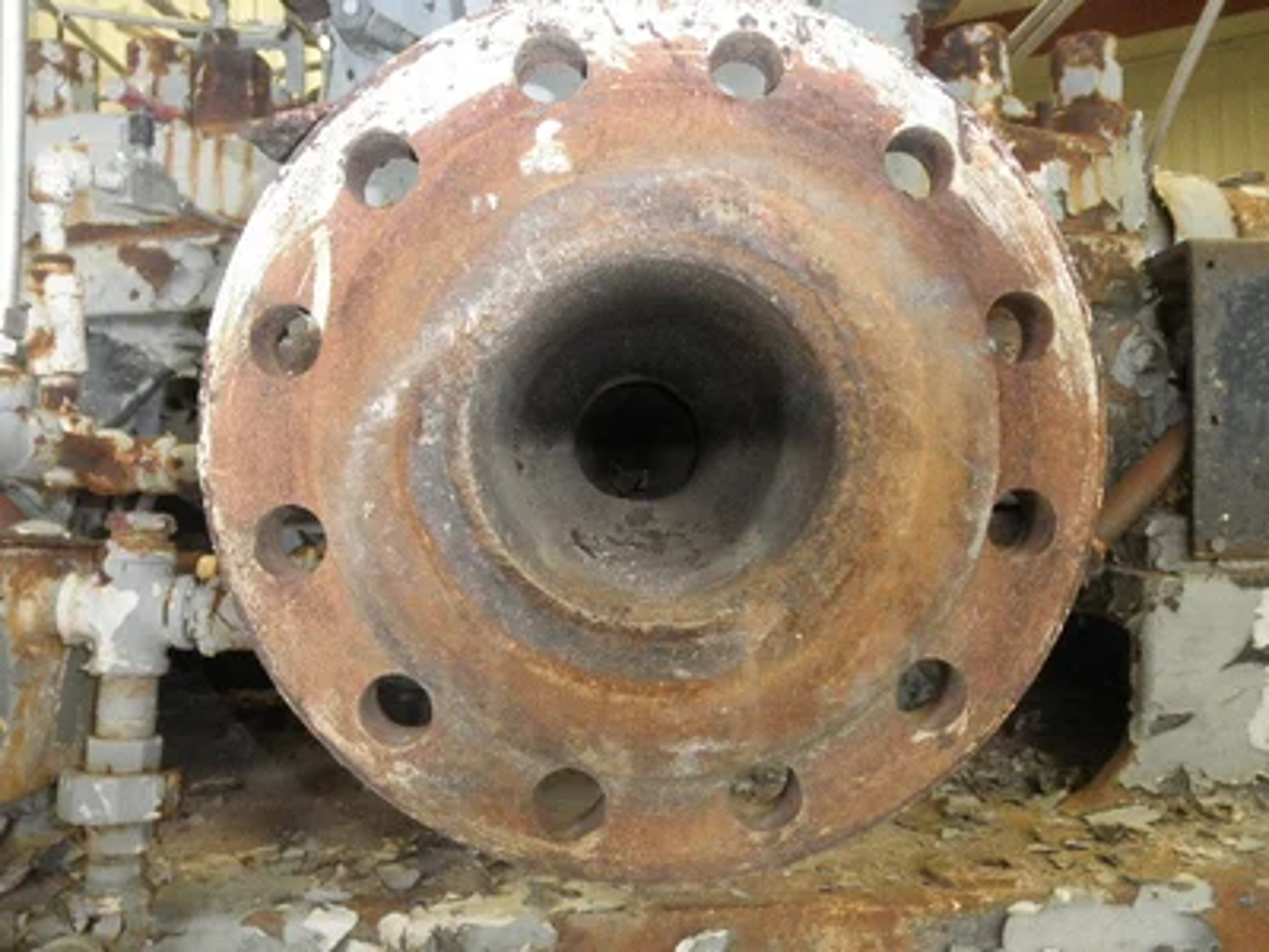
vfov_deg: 49.7
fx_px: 1026
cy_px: 476
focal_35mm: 28
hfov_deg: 63.4
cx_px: 634
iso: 200
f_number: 3
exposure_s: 1/30
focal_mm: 5
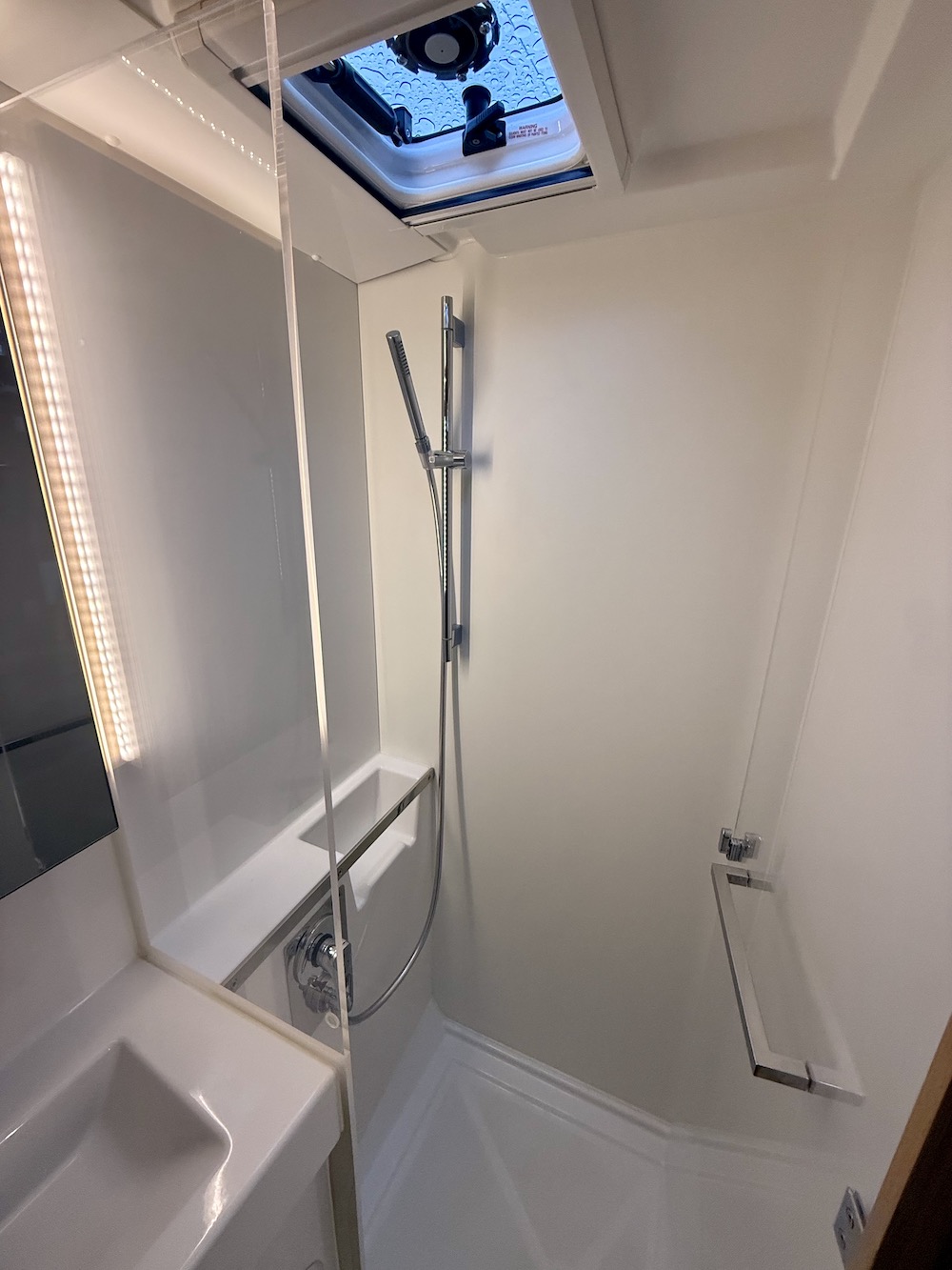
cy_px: 635
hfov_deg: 85.7
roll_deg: -1.3
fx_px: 513
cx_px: 476
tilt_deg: -15.6
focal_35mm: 14
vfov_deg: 102.1
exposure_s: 1/99
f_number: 2.2
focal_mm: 2.22
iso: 250
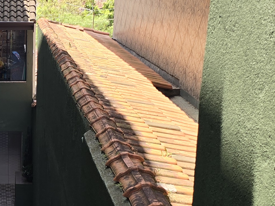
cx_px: -61
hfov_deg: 19.7
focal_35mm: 93
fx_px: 739
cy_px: 146
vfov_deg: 15.8
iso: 12
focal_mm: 6.3
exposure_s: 1/196
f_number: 1.7
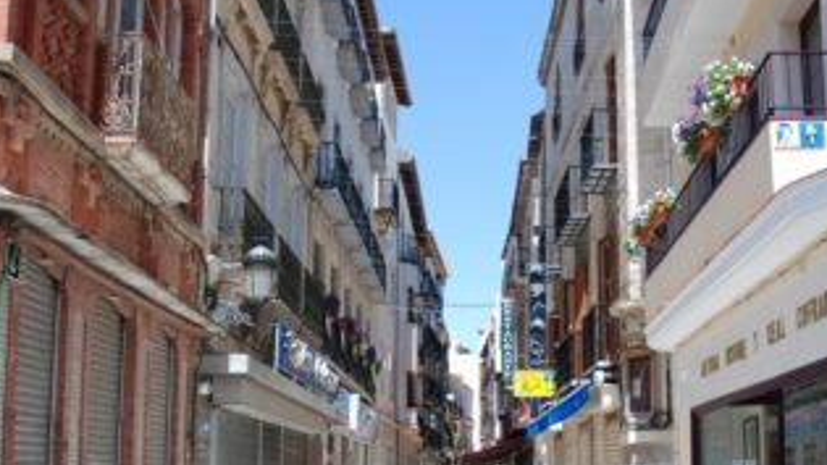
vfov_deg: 26.0
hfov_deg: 45.5
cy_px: 369
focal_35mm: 45
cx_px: 423
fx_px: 987
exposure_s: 1/160
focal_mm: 18
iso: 100
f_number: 6.3
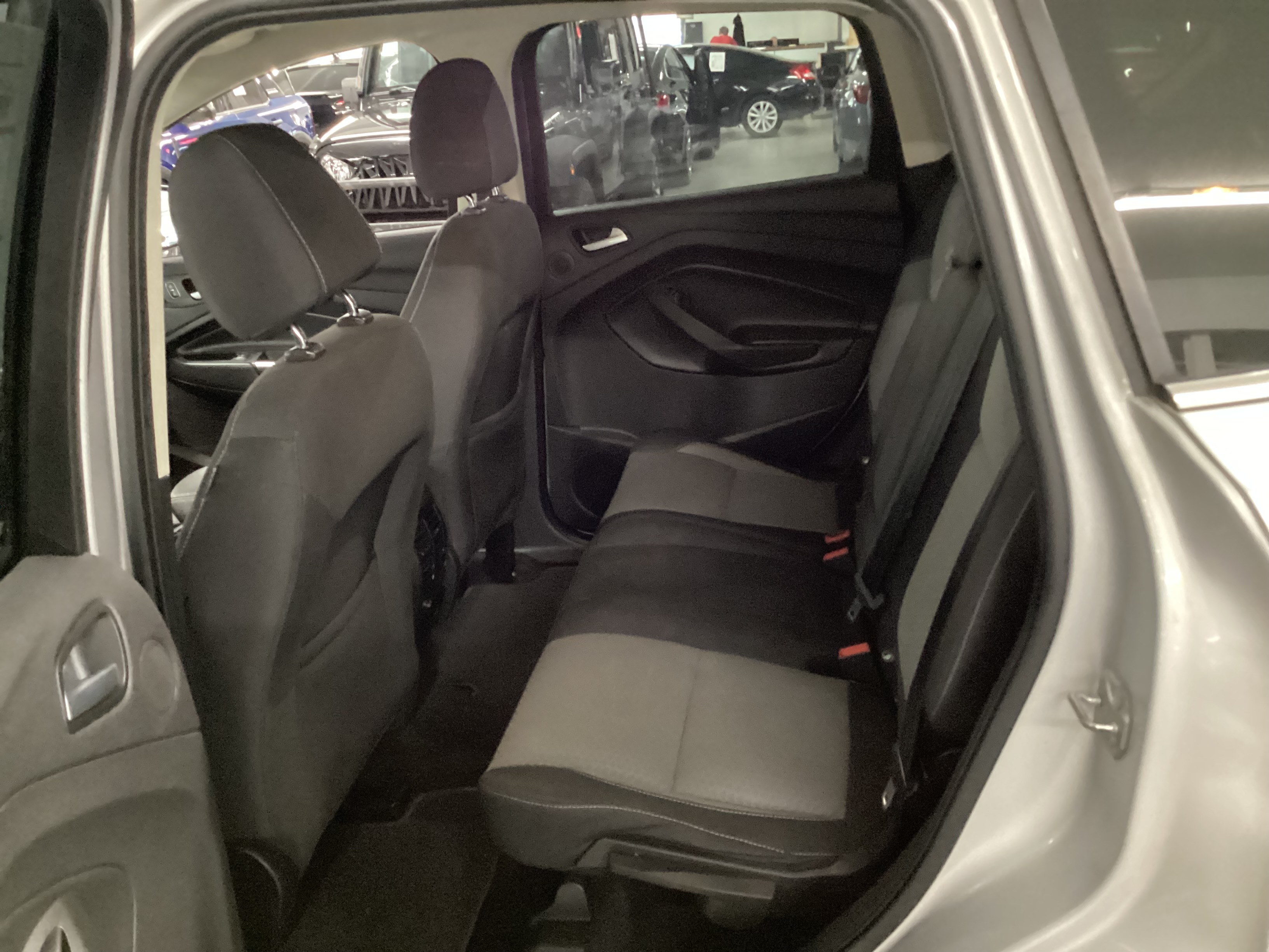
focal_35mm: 31
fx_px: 1136
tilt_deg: -22.7
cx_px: 634
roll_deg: +3.9
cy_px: 476
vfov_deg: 45.4
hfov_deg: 58.4
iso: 640
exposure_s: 1/17
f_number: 2.4
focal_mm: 3.3
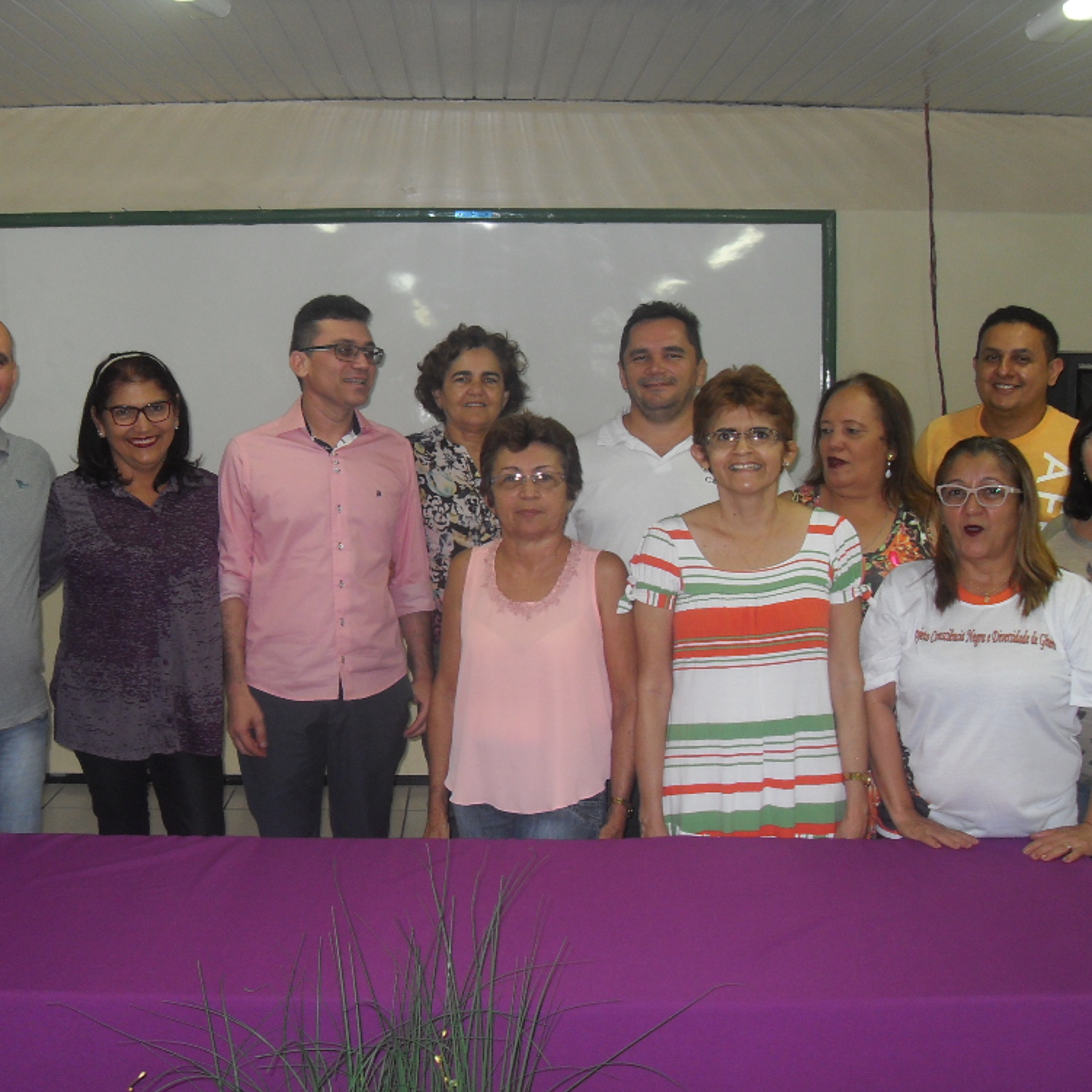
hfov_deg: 40.9
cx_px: 525
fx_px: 1463
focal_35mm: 41
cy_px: 553
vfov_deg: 40.9
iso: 120
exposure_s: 1/45
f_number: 2.8
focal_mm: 6.3
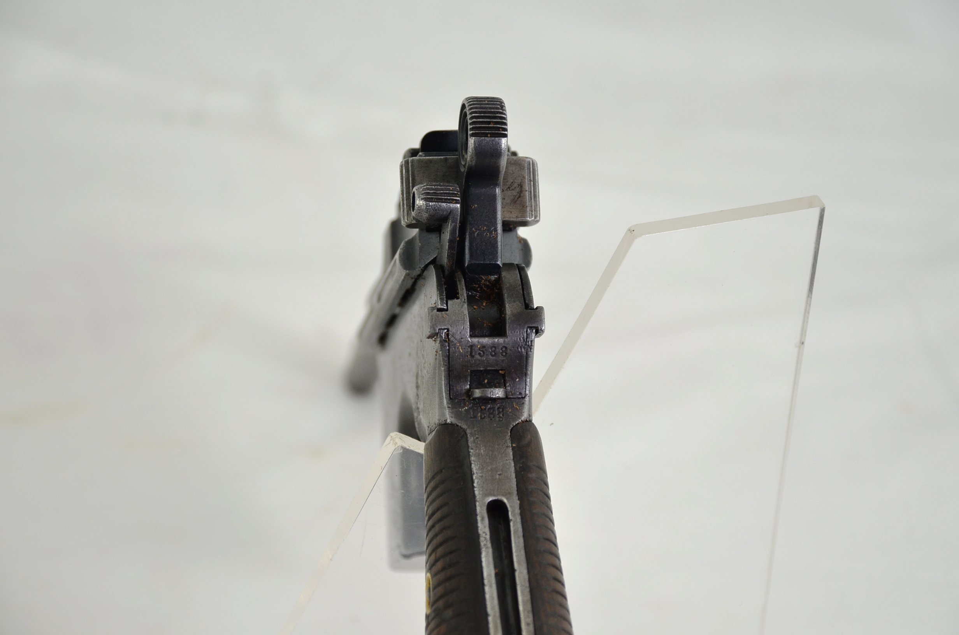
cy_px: 318
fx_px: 2791
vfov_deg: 13.0
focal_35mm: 105
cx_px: 480
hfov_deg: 19.5
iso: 400
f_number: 5.3
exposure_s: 1/250
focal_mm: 70
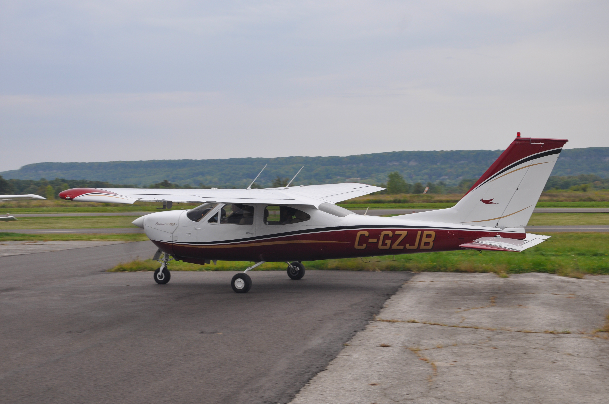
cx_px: 304
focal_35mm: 52
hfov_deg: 37.9
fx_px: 887
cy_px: 202
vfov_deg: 25.7
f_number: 9
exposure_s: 1/80
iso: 200
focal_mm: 35
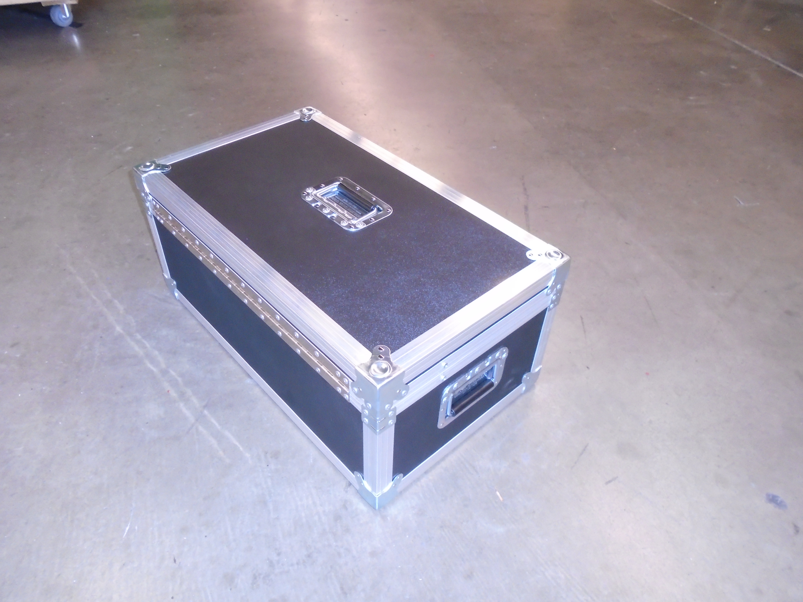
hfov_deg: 67.3
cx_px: 402
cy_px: 301
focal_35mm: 26
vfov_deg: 53.1
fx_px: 603
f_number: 3.2
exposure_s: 1/30
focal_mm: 4.6
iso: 400
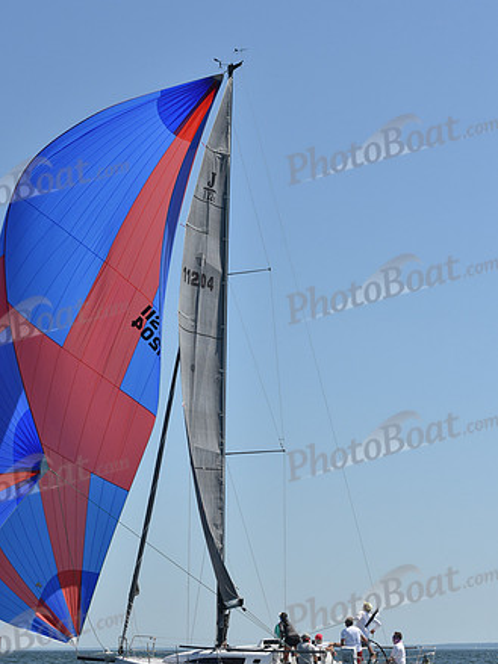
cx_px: 208
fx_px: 1708
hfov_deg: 16.6
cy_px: 386
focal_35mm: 89
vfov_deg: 22.0
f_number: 9
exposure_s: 1/1250
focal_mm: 70
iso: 250
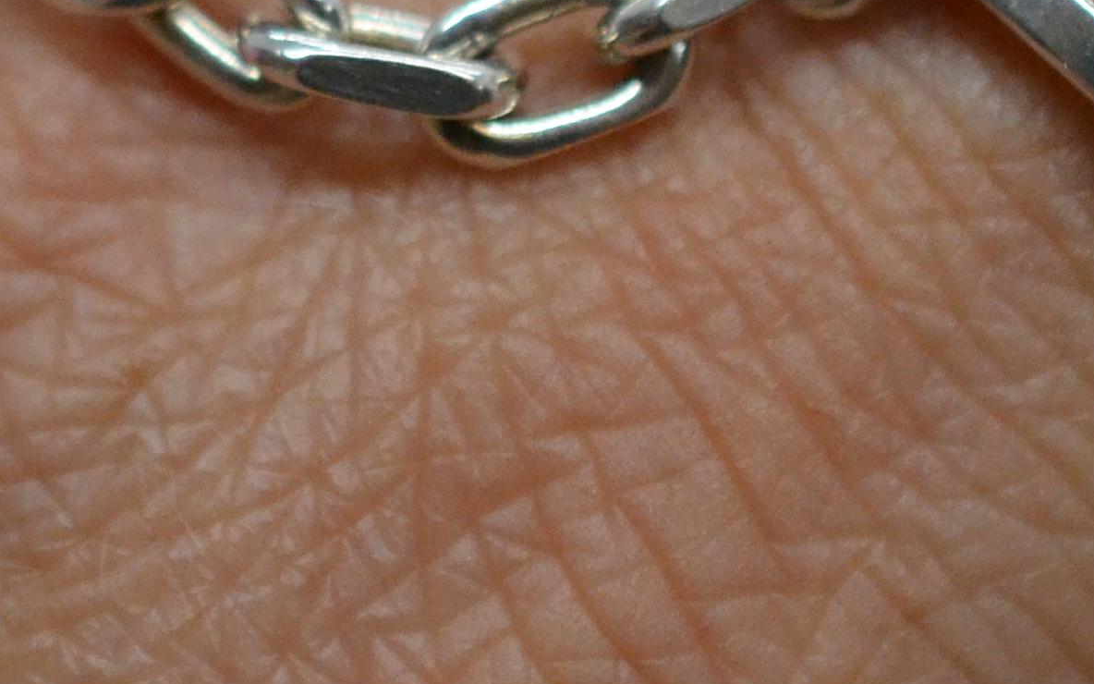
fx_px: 7573
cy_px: -227
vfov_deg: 5.1
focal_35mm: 254
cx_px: 280
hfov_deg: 8.3
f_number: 4
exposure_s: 1/3200
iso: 2500
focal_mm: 40
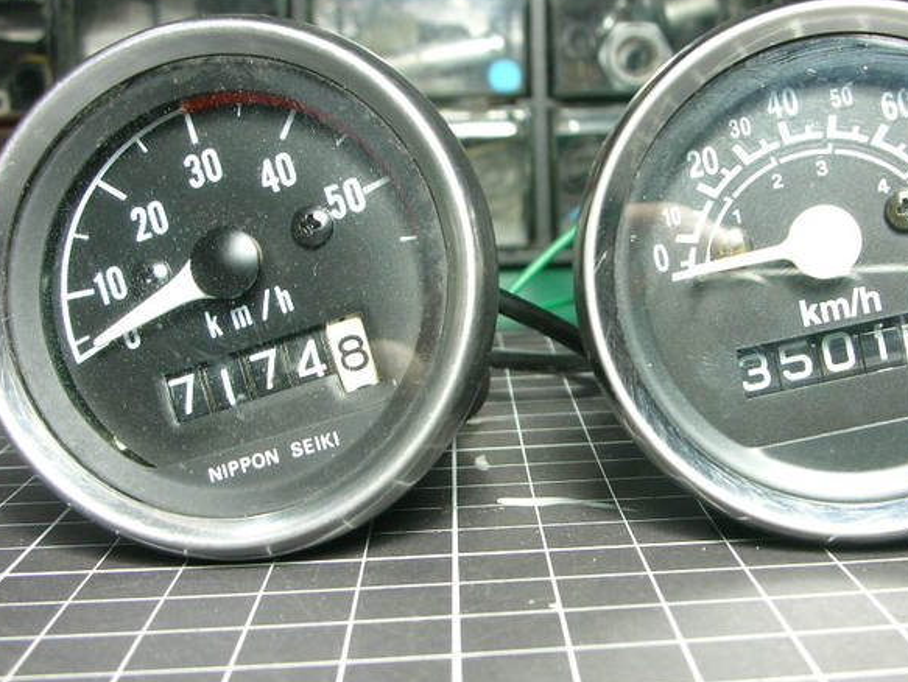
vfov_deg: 30.3
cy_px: 381
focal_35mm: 48
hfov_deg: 39.5
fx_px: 1260
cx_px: 531
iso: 50
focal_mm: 5.8
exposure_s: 1/7.6
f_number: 3
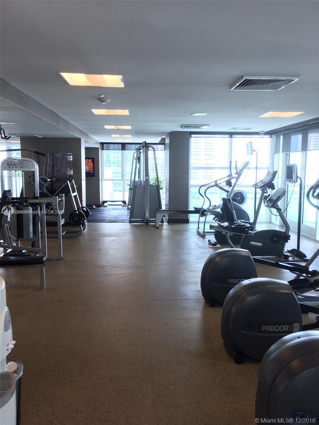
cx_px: 160
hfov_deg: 48.2
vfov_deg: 61.7
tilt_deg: -6.2
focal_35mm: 29
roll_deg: -0.4
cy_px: 212
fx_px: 356
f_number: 2.2
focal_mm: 4.15
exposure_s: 1/30
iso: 25
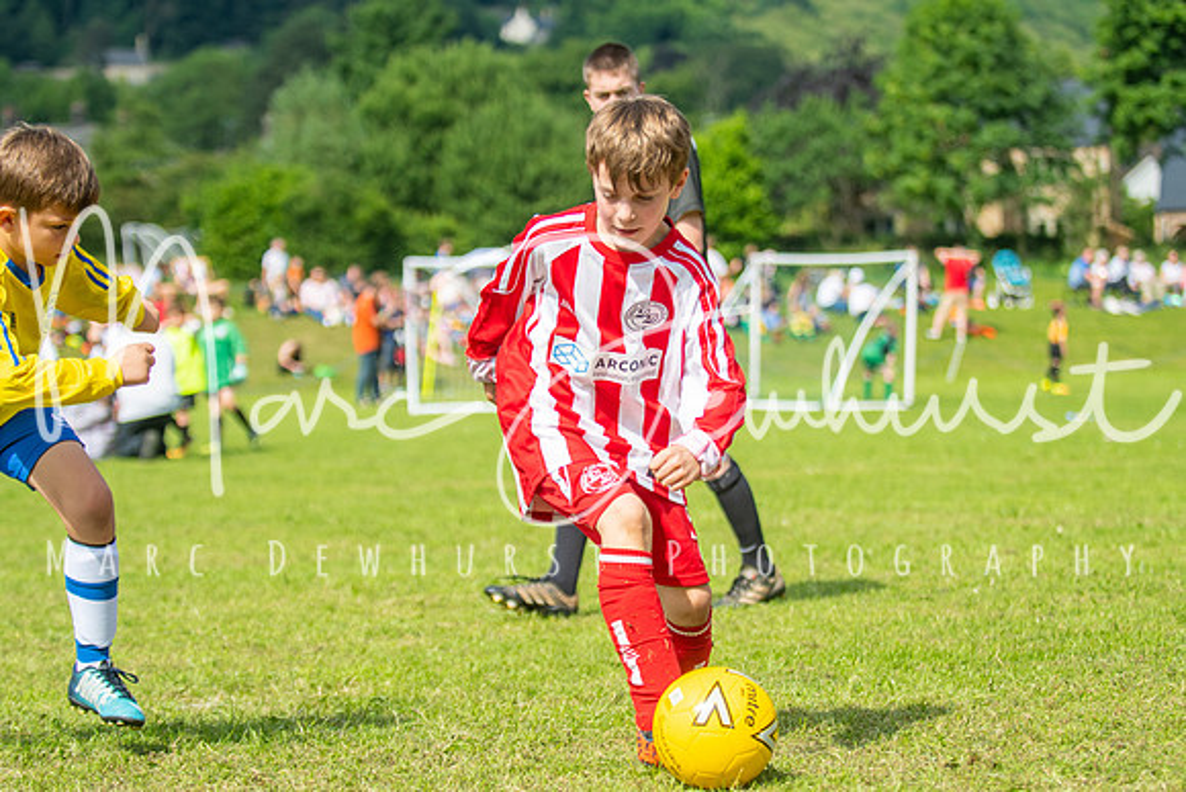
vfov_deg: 13.0
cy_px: 396
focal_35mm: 105
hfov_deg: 19.5
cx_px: 593
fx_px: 3460
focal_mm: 70
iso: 250
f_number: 3.2
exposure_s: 1/2500
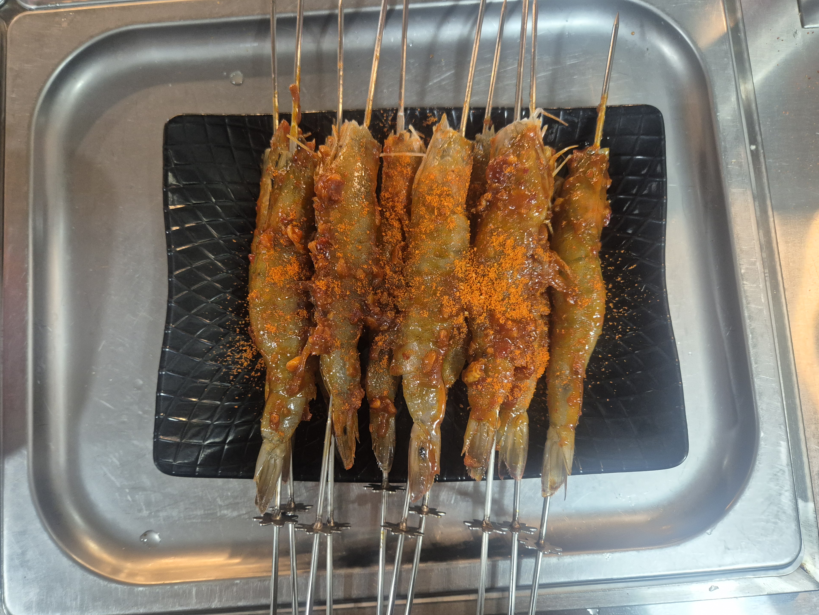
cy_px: 307
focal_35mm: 24
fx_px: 568
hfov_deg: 71.6
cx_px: 398
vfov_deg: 56.8
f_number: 1.8
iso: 800
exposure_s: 1/120
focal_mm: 5.4
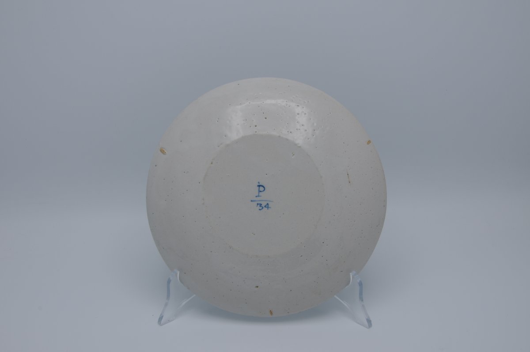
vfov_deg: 26.4
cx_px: 265
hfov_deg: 38.9
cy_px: 176
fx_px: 750
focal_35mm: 51
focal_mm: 34
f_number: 13
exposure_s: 1/40
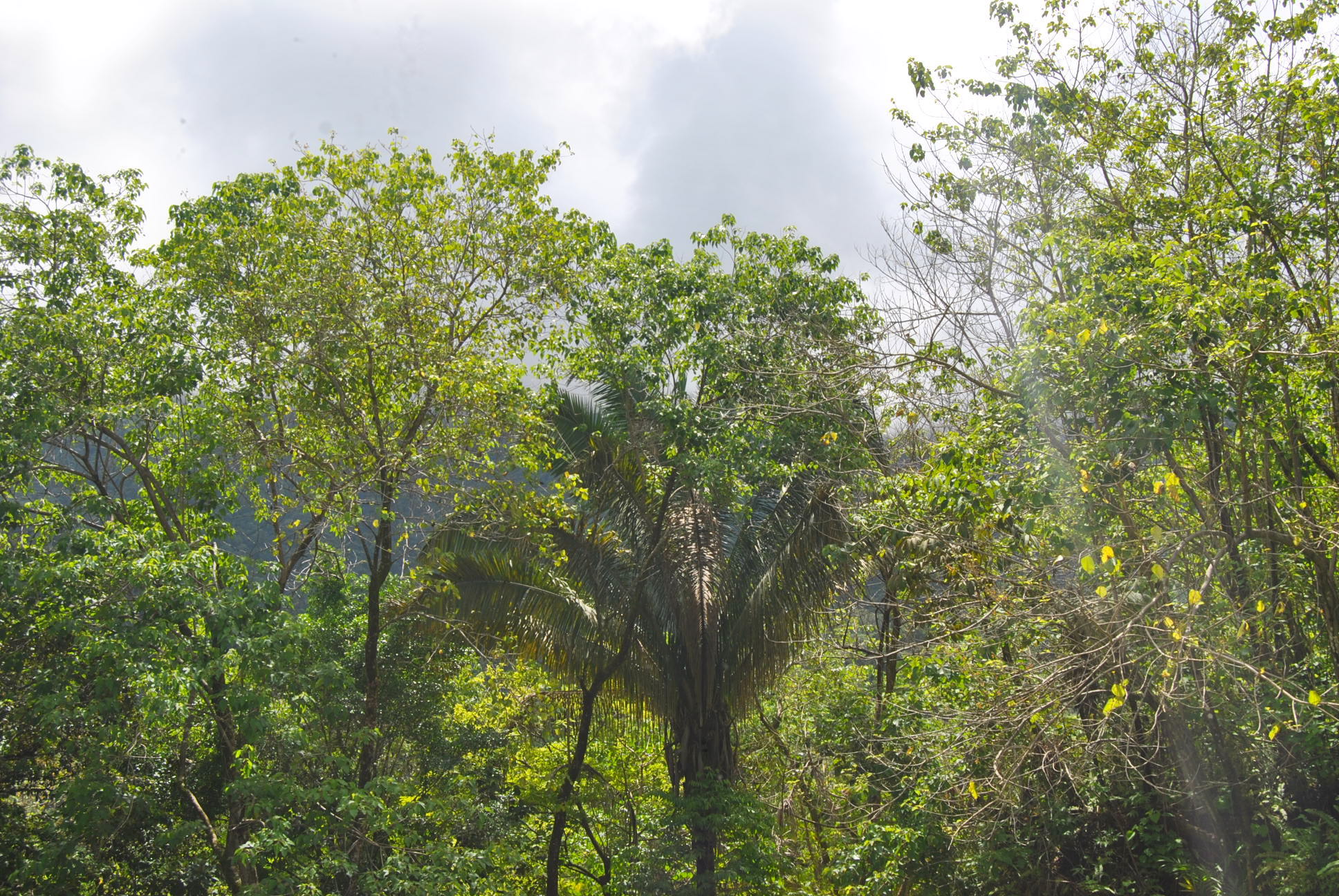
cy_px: 448
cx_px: 670
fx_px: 1676
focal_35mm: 45
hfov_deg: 43.6
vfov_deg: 29.9
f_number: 10
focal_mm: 30
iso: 100
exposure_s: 1/200
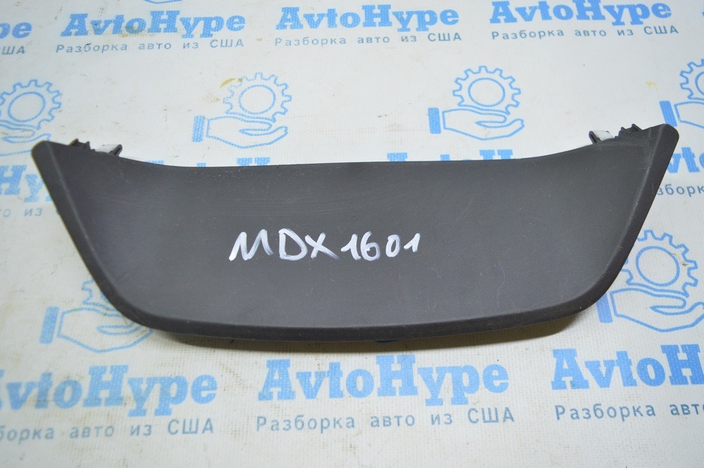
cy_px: 234
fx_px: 528
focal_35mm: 27
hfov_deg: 67.4
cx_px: 352
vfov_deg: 47.9
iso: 400
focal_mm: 18
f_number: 3.5
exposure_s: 1/60
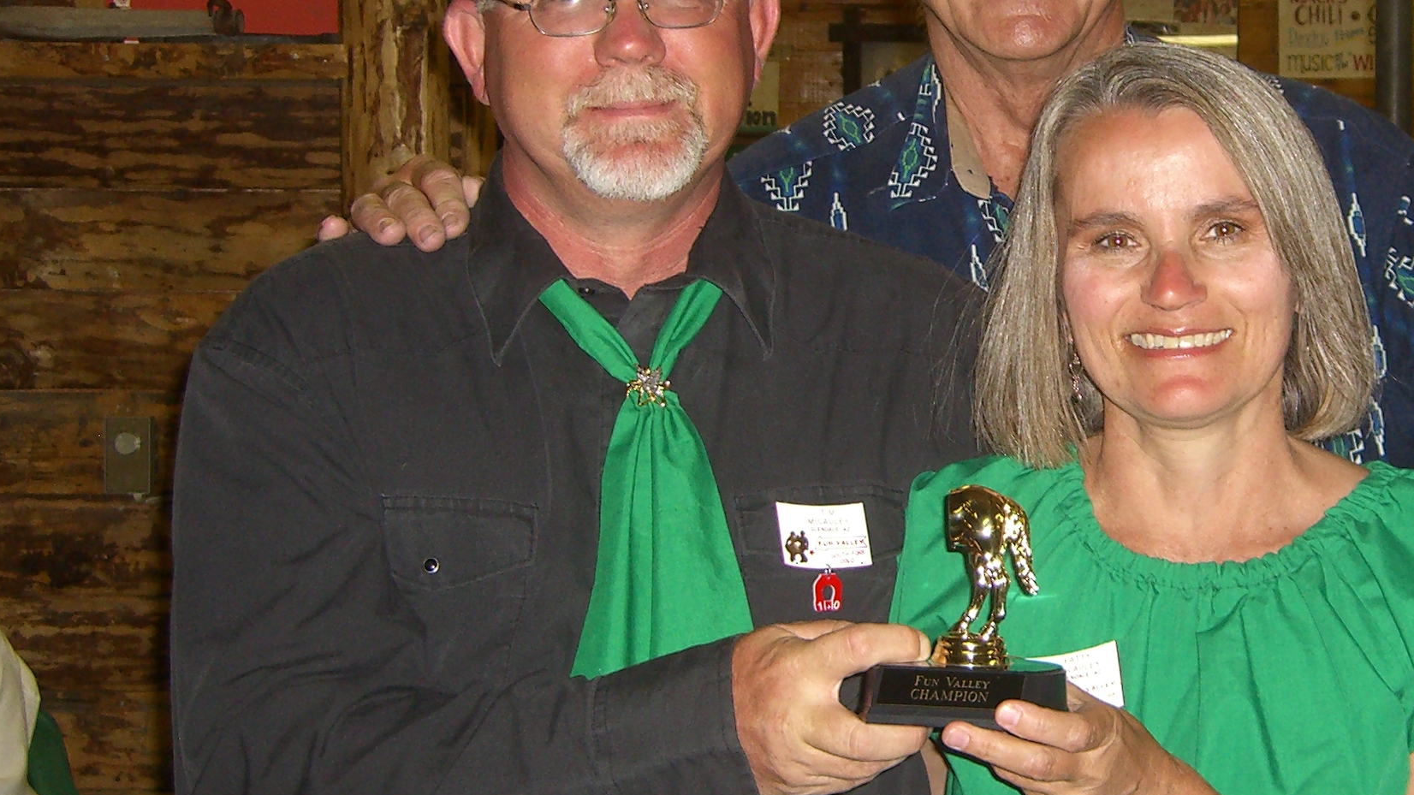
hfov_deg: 27.1
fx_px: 2887
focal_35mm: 77
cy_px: 329
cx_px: 1106
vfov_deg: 15.7
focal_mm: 7.9
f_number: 2.8
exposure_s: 1/60
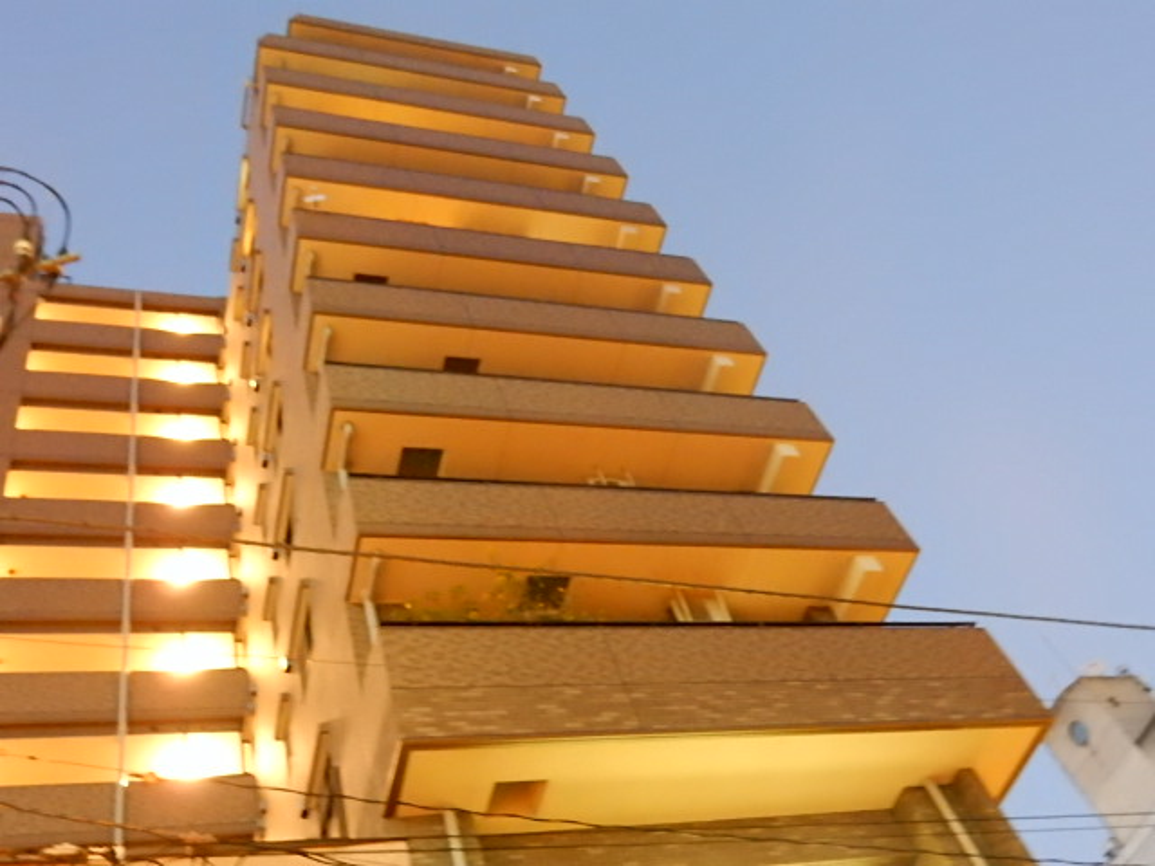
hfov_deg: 51.4
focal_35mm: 36
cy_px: 433
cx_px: 578
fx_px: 1201
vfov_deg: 39.7
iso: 1600
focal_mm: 6.4
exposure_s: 1
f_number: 4
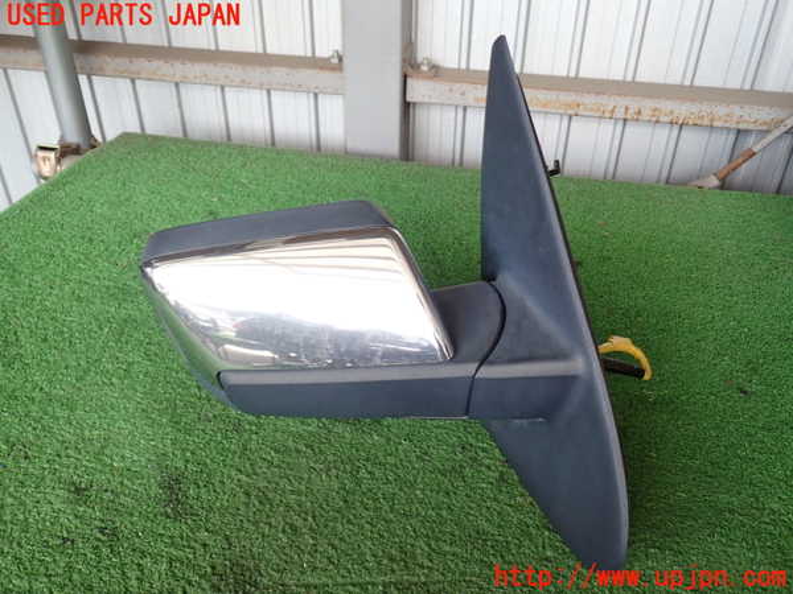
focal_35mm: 30
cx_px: 396
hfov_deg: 60.0
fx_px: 687
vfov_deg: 46.8
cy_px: 297
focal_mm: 5.4
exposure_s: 1/100
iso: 100
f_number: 2.3
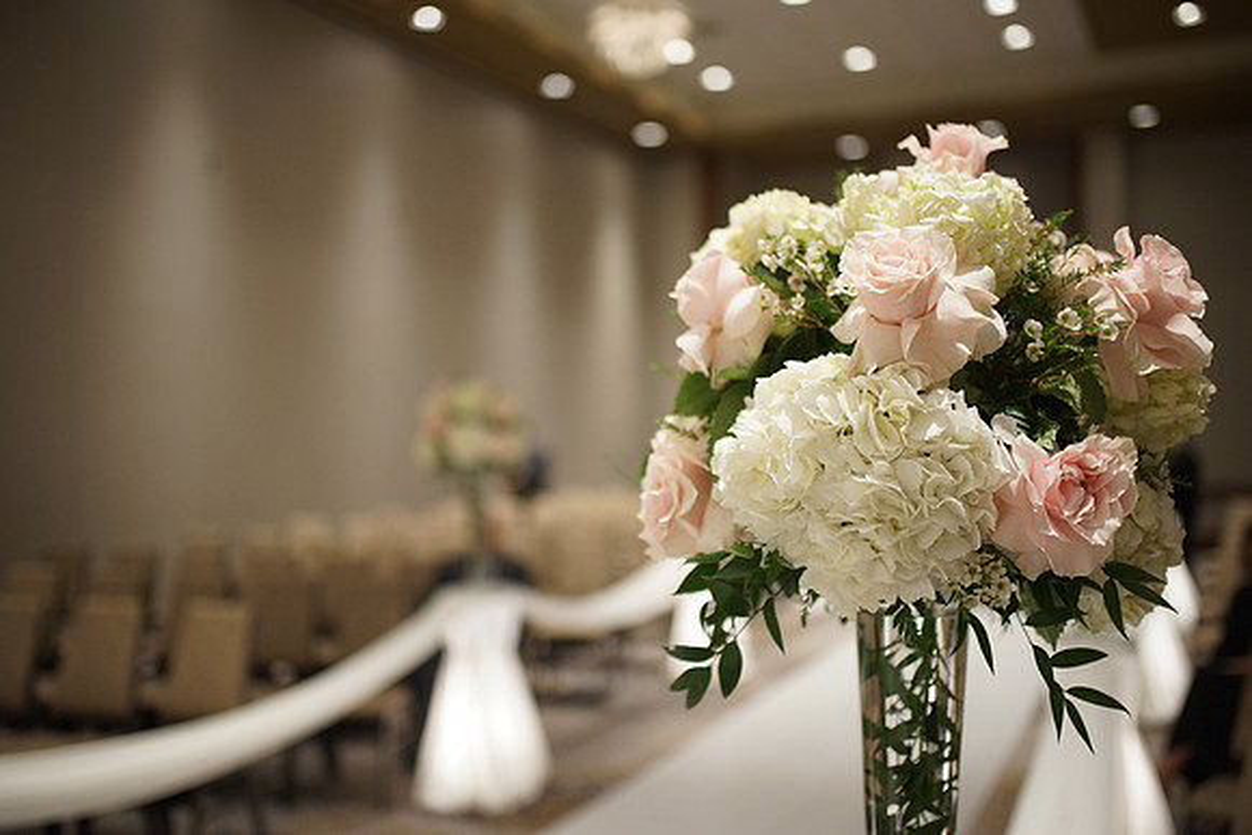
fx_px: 1217
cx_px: 626
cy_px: 418
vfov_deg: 37.9
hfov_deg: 54.4
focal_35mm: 35
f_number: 1.4
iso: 800
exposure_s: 1/125
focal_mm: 35
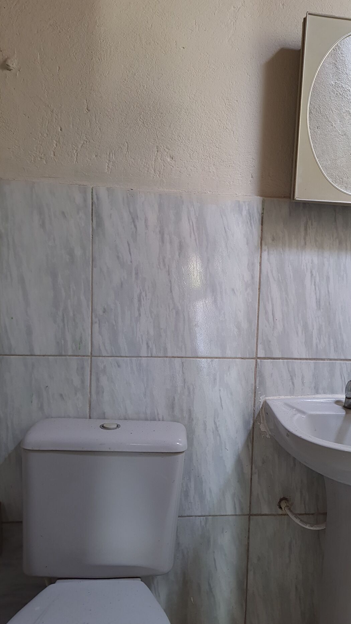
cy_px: 311
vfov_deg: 69.9
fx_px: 447
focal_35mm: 27
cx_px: 241
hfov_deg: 42.2
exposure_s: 1/40
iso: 200
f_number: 1.8
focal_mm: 5.23
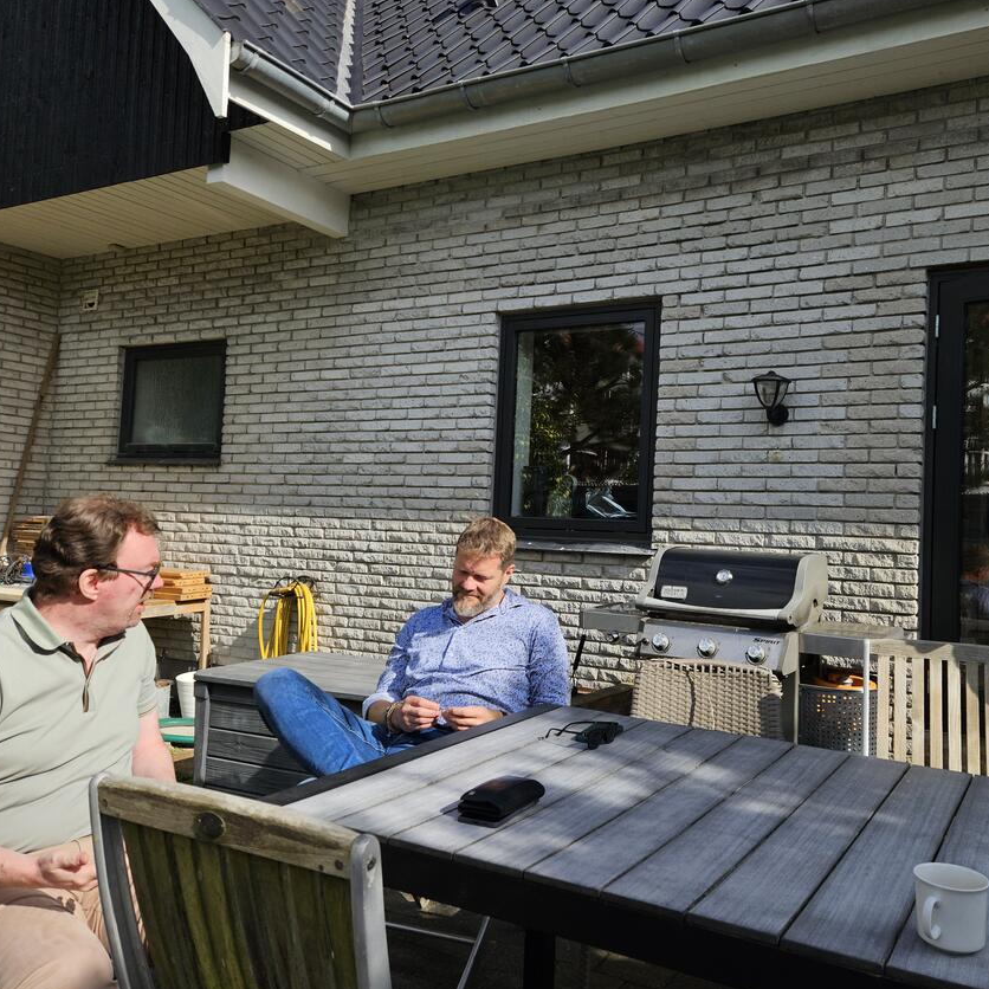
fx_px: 905
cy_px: 485
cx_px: 590
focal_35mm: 28
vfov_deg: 57.3
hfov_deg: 56.9
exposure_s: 1/1994
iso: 25
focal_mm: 5.4
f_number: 1.8
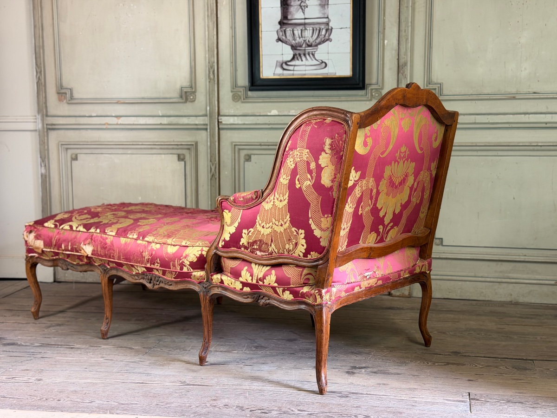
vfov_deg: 30.3
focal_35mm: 48
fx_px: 772
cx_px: 278
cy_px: 209
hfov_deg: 39.7
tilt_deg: -6.0
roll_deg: +0.5
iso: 125
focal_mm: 6.76
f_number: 1.78
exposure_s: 1/50
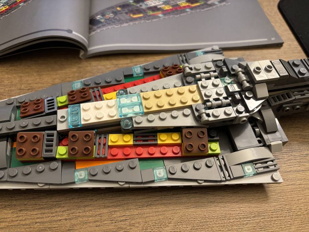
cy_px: 116
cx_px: 154
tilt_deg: -56.3
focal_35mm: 26
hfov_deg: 67.3
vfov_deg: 53.1
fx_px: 232
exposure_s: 1/50
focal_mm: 5.96
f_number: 1.6
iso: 500
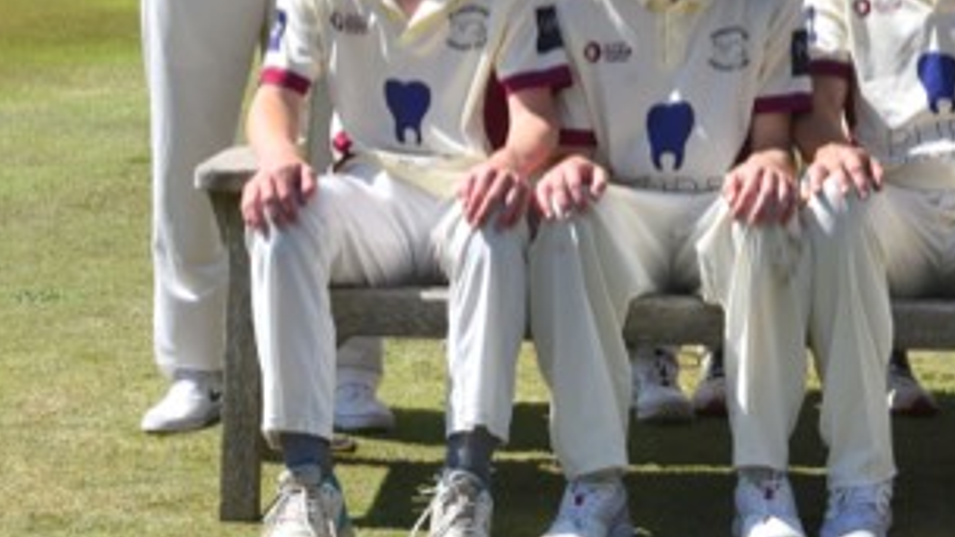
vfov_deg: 12.7
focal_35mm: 94
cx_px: 983
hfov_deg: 21.8
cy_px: -8
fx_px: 2380
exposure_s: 1/400
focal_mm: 26
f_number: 10
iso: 200
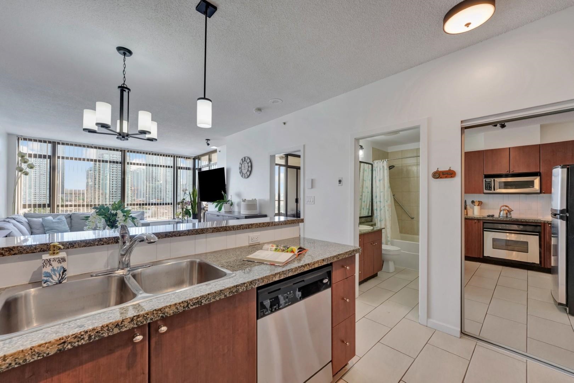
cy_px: 192
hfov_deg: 104.3
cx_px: 287
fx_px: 223
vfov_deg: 81.2
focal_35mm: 14
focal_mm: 14
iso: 400
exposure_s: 1/30
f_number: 8
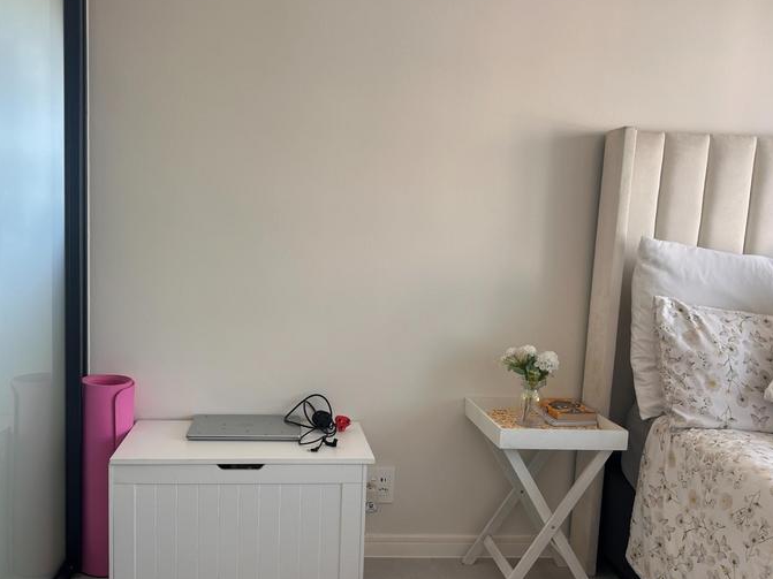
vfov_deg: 45.4
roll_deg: -1.4
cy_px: 310
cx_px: 327
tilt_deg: -7.9
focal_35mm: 31
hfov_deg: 58.1
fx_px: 692
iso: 40
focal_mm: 5.7
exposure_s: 1/121
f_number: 1.5
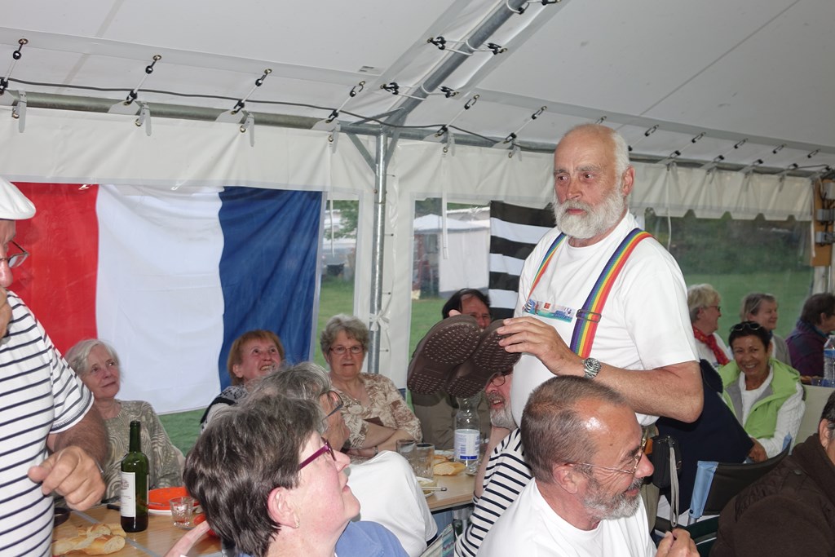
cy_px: 278
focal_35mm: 41
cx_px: 418
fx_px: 951
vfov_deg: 32.6
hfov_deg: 47.4
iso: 250
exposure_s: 1/50
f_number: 2.8
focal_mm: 15.13
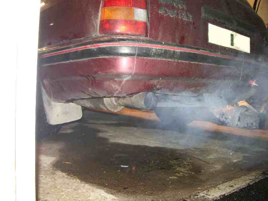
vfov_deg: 40.7
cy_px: 100
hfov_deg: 52.6
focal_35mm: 35
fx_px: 271
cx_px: 134
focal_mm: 5.8
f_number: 2.6
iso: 100
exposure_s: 1/40
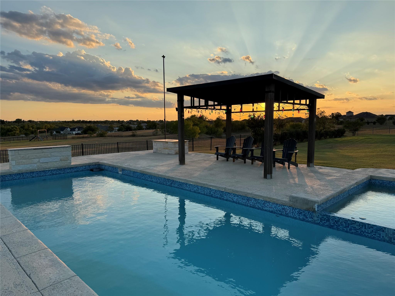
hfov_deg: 71.6
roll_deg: +0.2
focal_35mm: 24
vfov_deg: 56.8
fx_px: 274
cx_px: 198
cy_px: 148
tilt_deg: -4.3
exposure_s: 1/1727
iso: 80
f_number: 1.78
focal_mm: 6.76
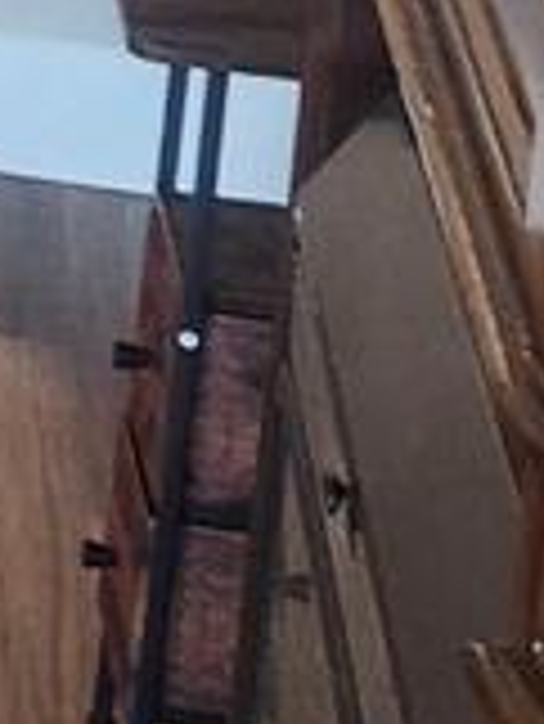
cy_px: -477
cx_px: -1317
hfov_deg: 7.3
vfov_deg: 11.0
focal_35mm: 171
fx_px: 3578
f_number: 1.8
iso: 400
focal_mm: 5.4
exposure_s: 1/120
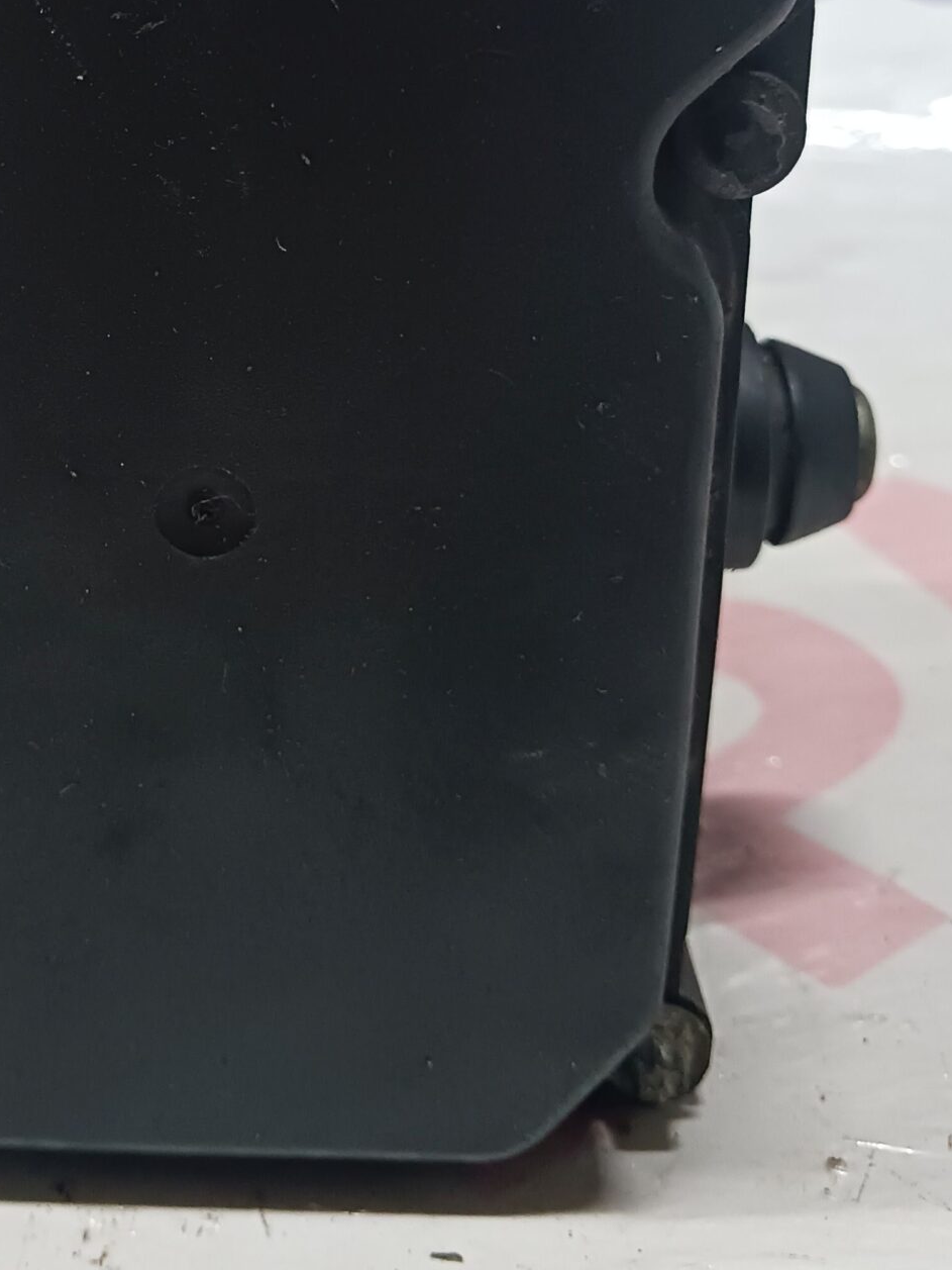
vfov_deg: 33.6
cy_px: 203
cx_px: 167
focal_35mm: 55
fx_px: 2016
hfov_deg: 26.0
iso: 400
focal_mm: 4
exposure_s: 1/25
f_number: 1.8
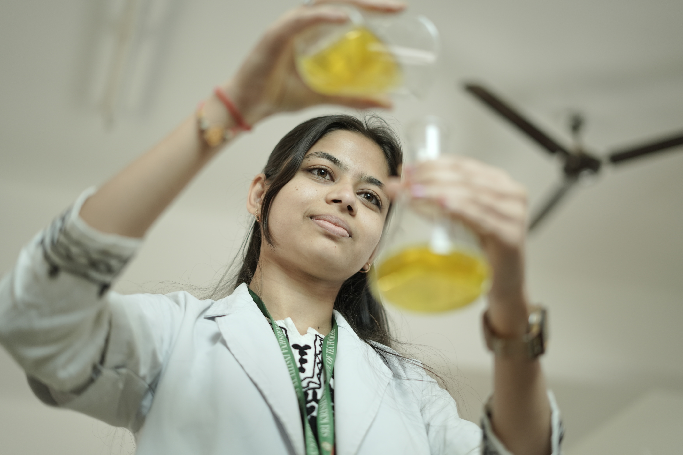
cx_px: 342
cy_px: 228
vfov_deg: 27.0
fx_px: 949
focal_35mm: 50
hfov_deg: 39.6
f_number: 1.8
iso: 500
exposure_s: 1/250
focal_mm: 50
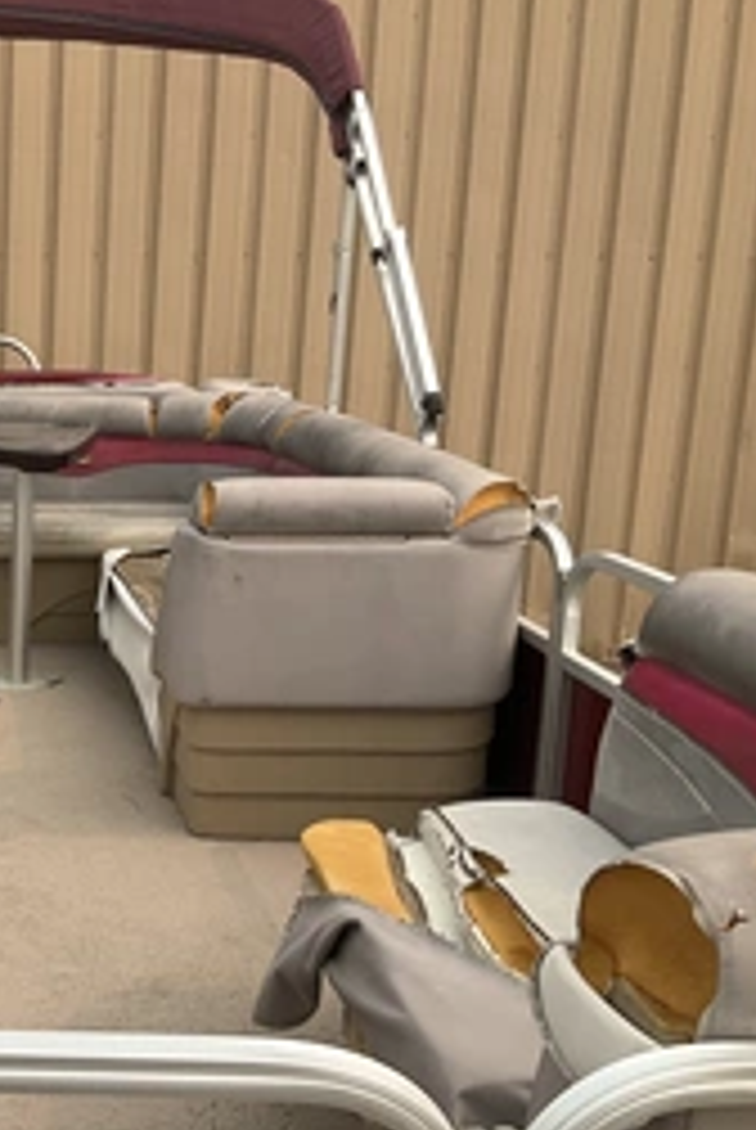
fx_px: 1508
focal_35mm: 48
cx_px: -122
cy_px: 590
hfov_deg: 25.6
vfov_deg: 41.1
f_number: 1.8
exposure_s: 1/1451
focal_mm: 3
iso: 25
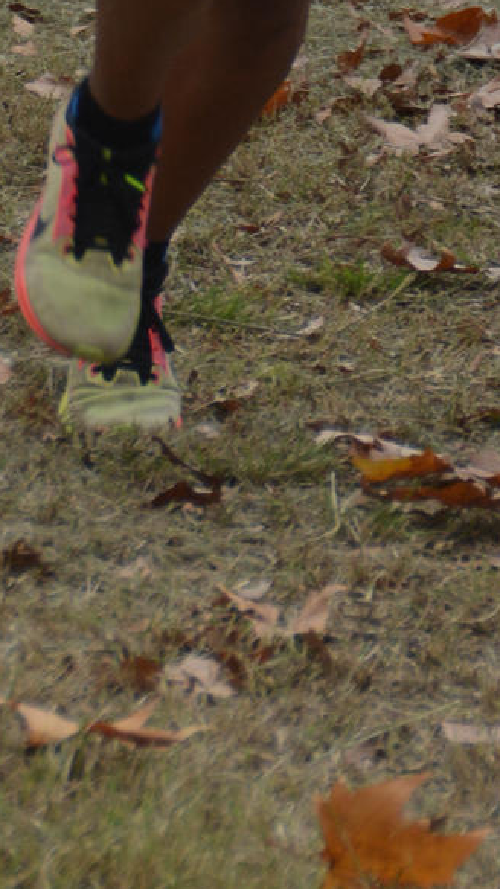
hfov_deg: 2.2
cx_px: 156
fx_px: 12749
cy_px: -224
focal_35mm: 541
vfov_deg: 4.0
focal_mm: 98
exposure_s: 1/500
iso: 400
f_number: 5.6
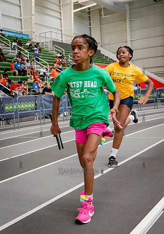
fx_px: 311
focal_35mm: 47
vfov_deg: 41.2
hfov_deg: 29.3
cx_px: 55
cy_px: 117
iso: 6400
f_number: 3.5
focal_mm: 32
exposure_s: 1/1000
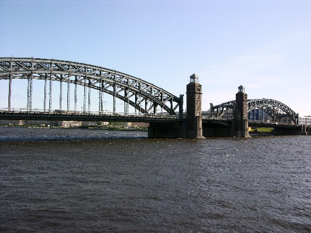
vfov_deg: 40.7
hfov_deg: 52.6
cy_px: 116
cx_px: 156
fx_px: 314
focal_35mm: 35
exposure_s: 1/115
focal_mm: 8.9
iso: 50
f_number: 8
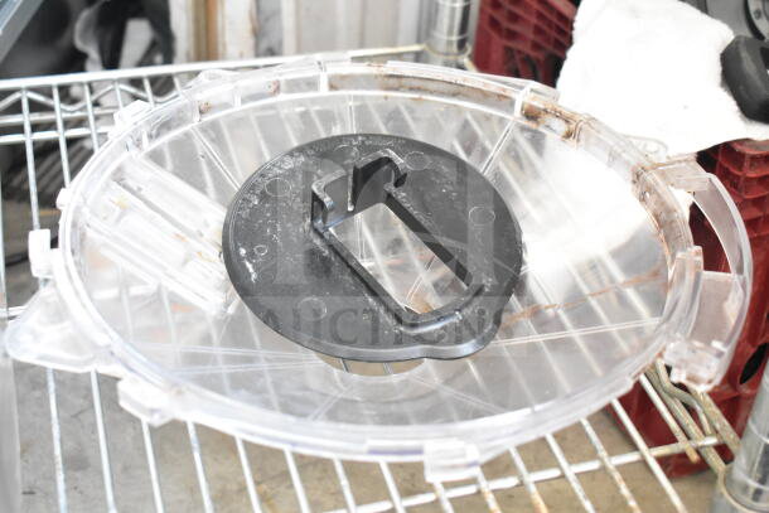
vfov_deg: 25.1
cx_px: 384
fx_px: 1154
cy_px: 256
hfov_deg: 36.9
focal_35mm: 54
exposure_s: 1/60
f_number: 4.8
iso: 4500
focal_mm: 36
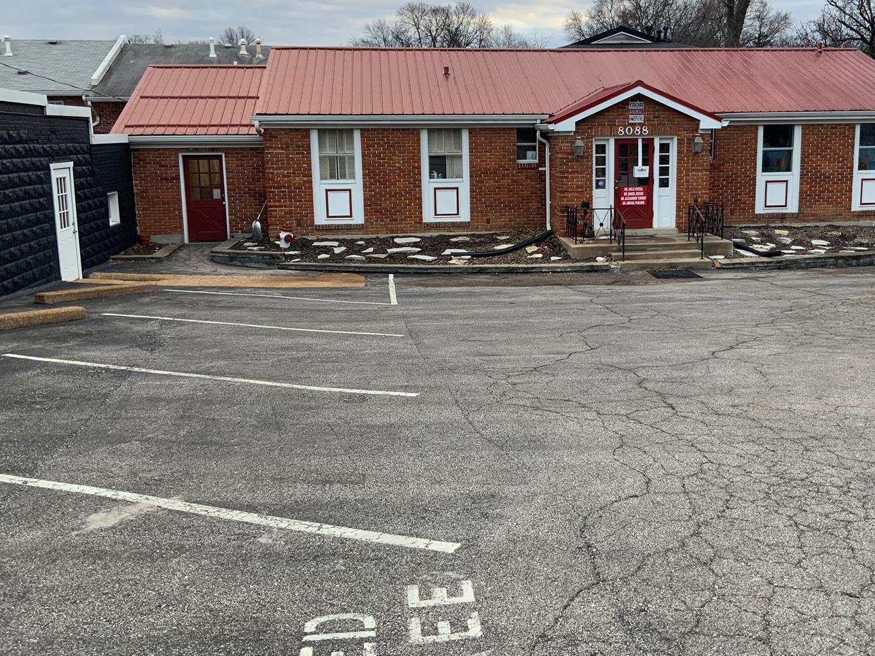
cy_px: 276
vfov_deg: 39.6
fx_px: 910
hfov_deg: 51.1
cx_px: 519
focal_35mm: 36
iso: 25
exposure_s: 1/122
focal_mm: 3
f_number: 1.8
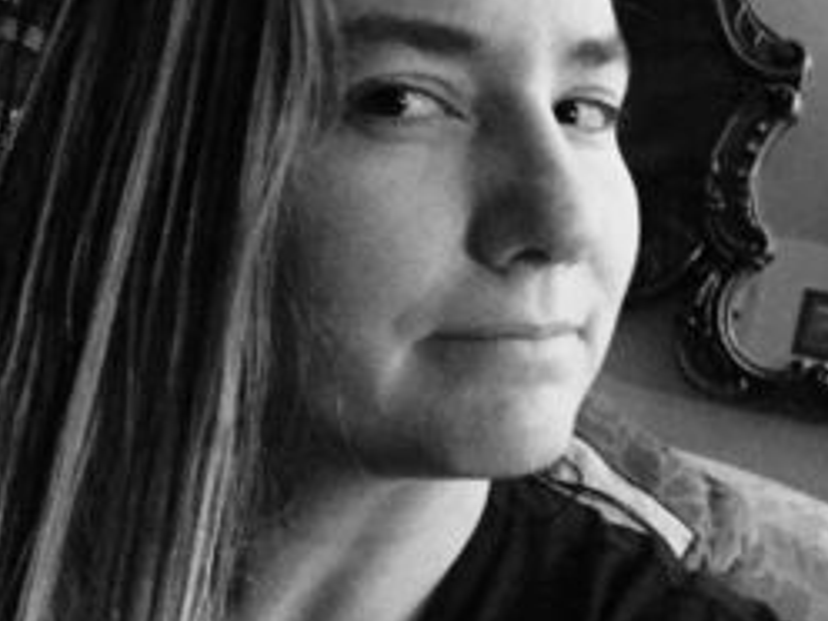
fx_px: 1076
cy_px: 364
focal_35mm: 45
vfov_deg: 32.1
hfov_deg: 41.4
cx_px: 564
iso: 1250
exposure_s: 1/15
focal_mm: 2.65
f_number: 2.2
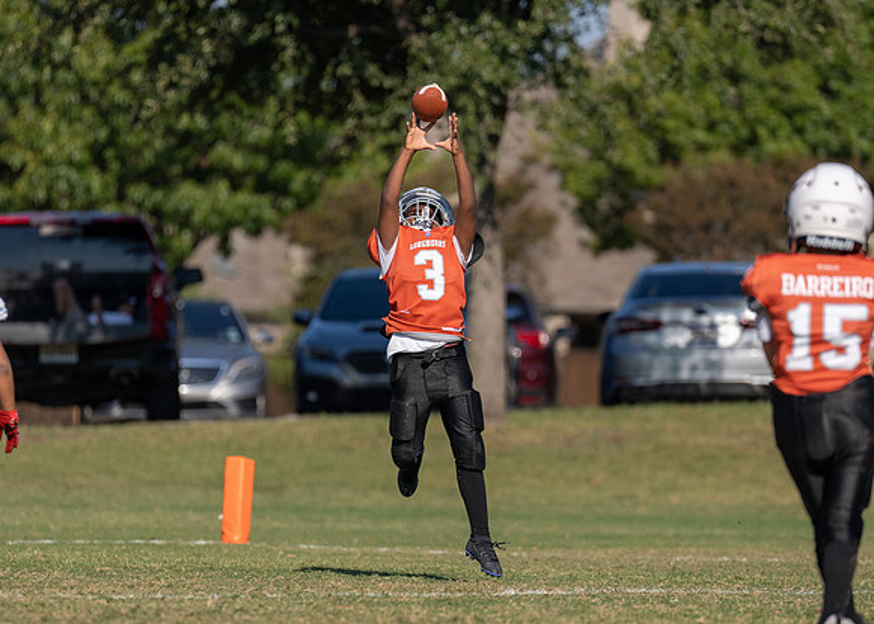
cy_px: 394
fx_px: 8733
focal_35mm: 352
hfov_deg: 5.7
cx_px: 445
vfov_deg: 4.1
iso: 125
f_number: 2.8
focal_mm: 200
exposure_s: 1/4000
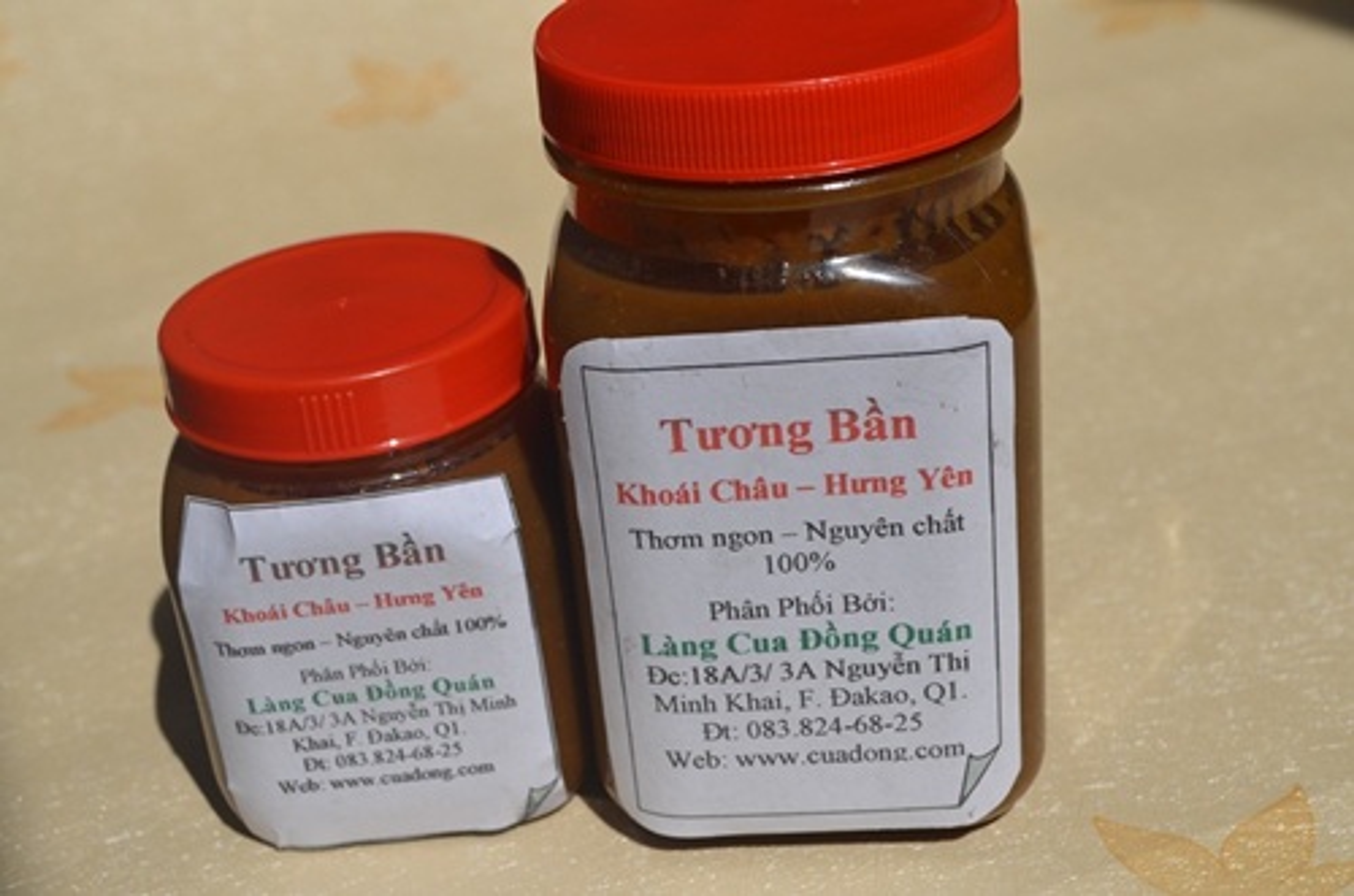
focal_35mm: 60
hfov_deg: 33.5
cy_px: 448
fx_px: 2252
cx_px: 677
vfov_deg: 22.5
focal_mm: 40
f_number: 8
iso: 110
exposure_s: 1/500
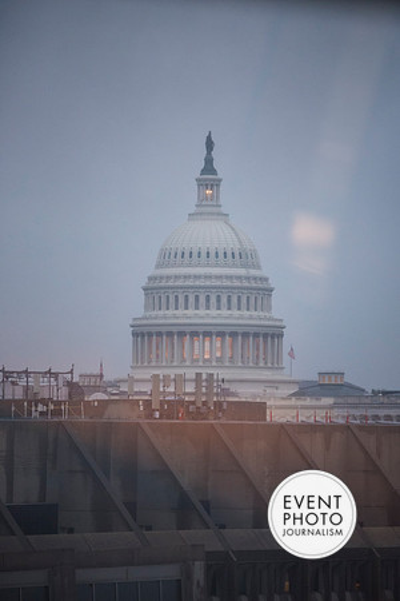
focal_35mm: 200
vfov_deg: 10.3
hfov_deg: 6.9
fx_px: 3333
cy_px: 300
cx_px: 200
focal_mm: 200
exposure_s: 1/400
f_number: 2.8
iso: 2800
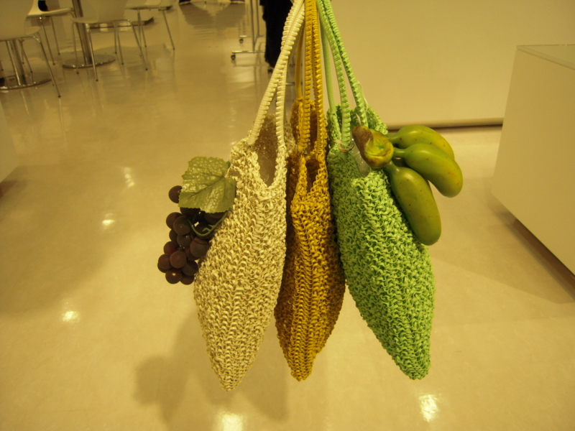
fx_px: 465
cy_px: 216
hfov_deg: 63.4
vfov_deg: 49.7
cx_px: 288
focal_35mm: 28
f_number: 2.7
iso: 200
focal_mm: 5
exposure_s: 1/160
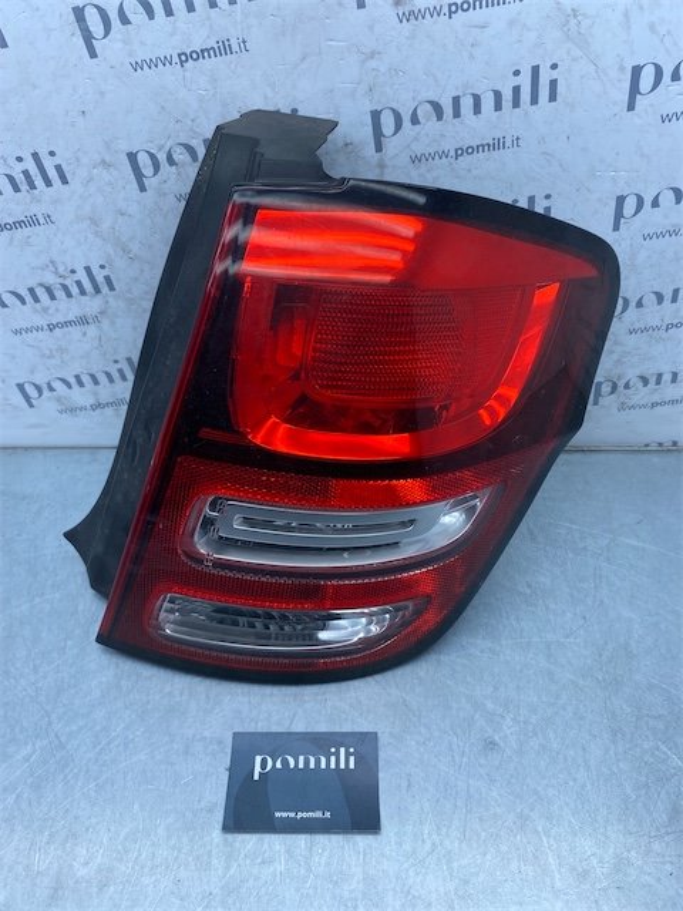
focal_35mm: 26
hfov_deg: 53.1
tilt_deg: -45.6
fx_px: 684
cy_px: 456
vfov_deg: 67.3
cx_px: 342
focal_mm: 4.25
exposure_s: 1/669
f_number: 1.8
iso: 32
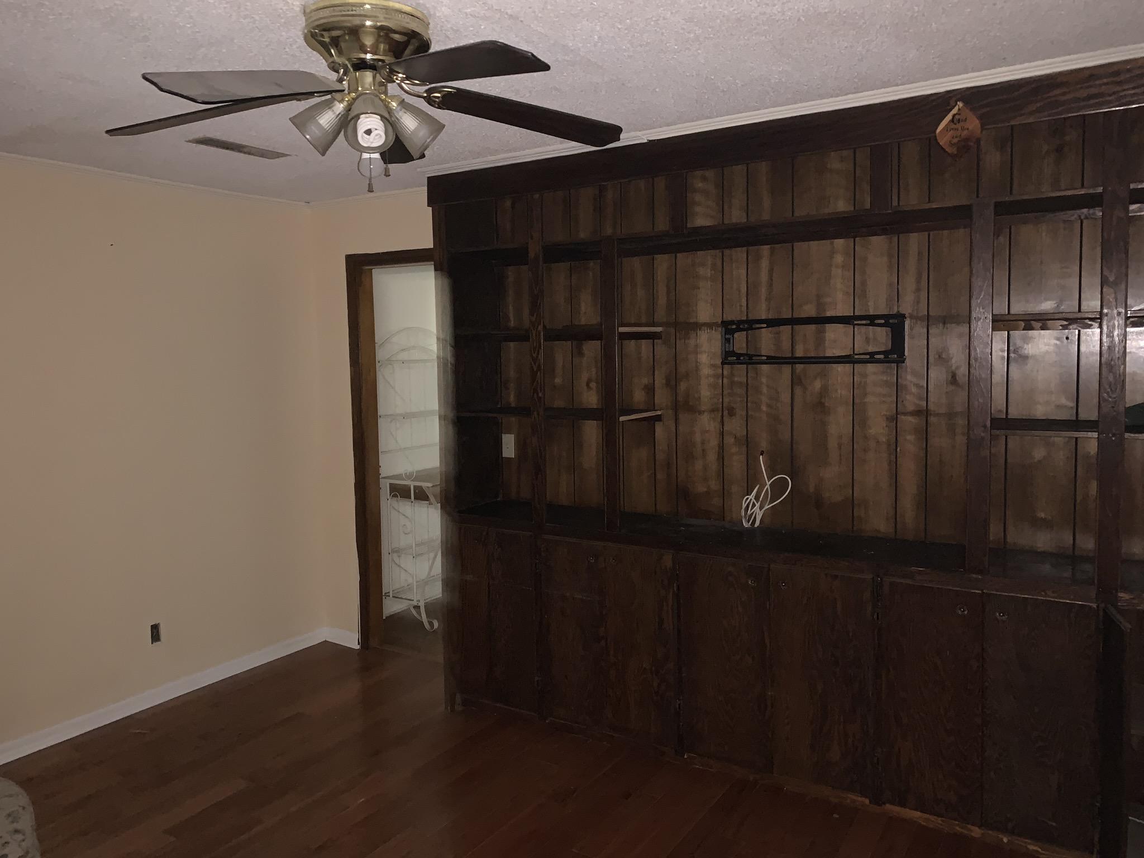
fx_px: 859
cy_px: 429
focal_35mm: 26
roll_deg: +0.6
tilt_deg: +0.9
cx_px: 572
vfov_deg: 53.1
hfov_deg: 67.3
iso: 400
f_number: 1.8
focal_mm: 4.25
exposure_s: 1/4
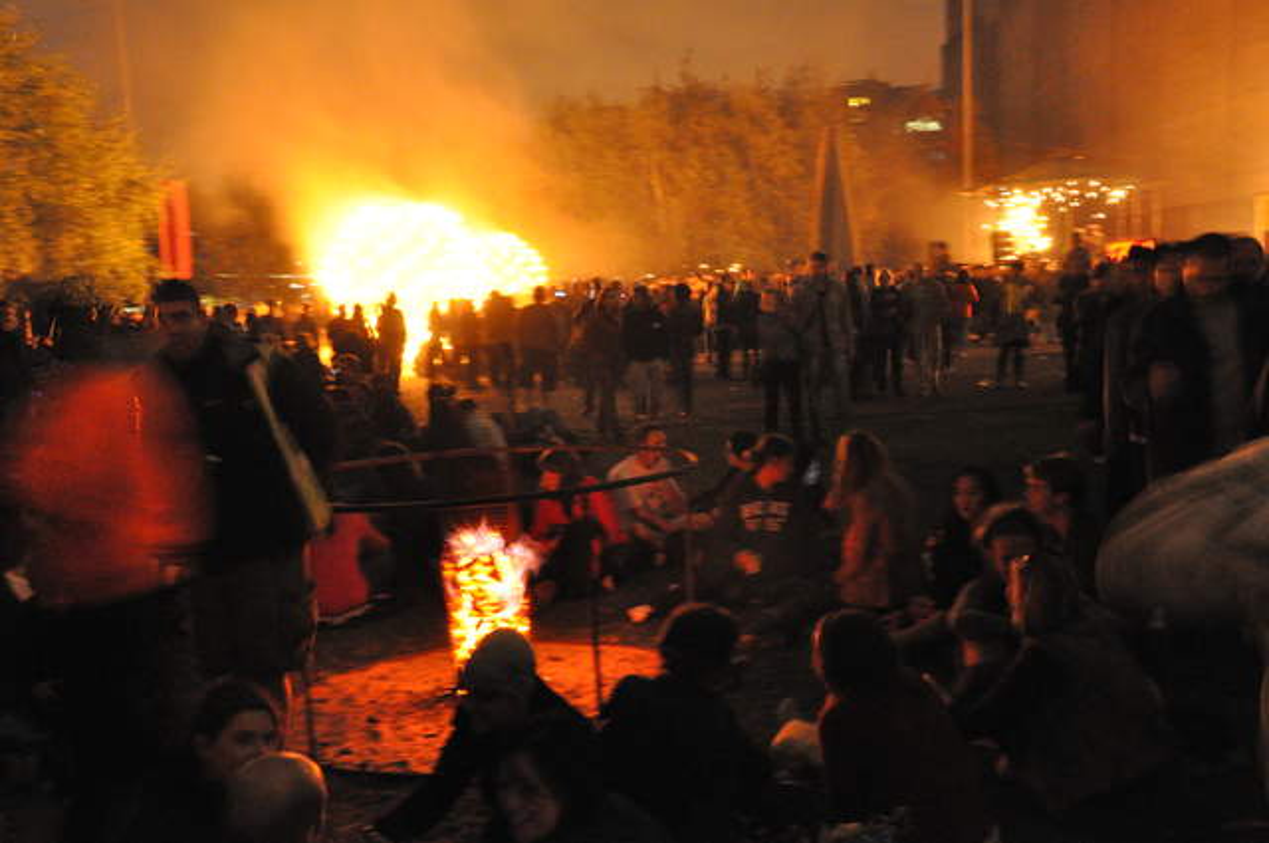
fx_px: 1267
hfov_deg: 53.2
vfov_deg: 36.8
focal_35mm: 36
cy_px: 422
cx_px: 634
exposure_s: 1/2
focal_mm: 24
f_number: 9
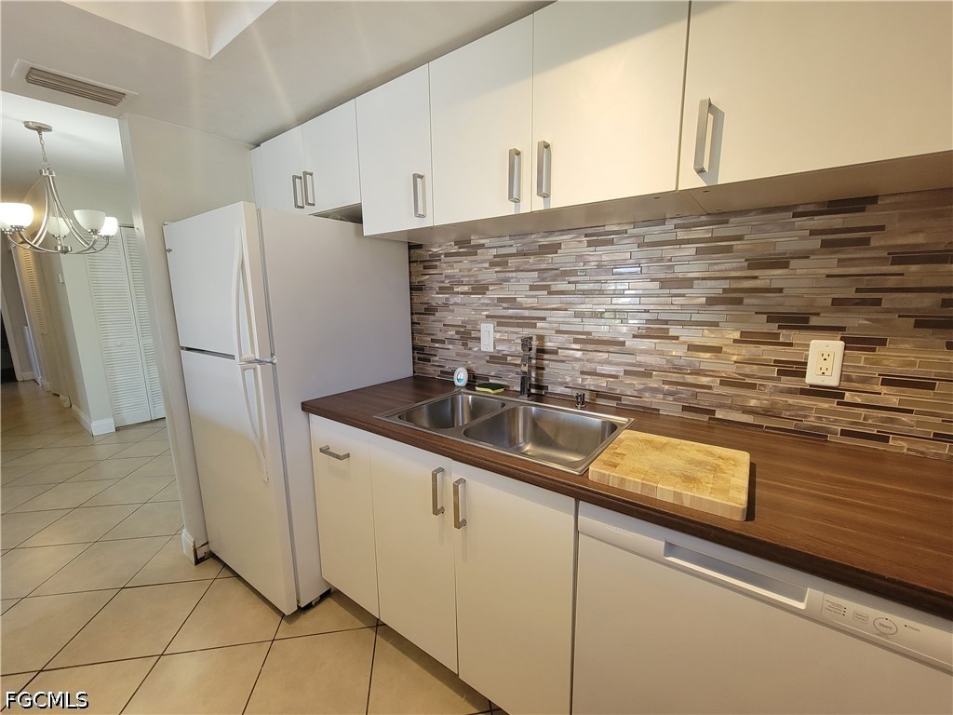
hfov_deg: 106.2
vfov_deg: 89.9
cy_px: 358
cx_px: 476
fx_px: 358
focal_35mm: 13
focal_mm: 2.2
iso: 250
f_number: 2.2
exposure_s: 1/60
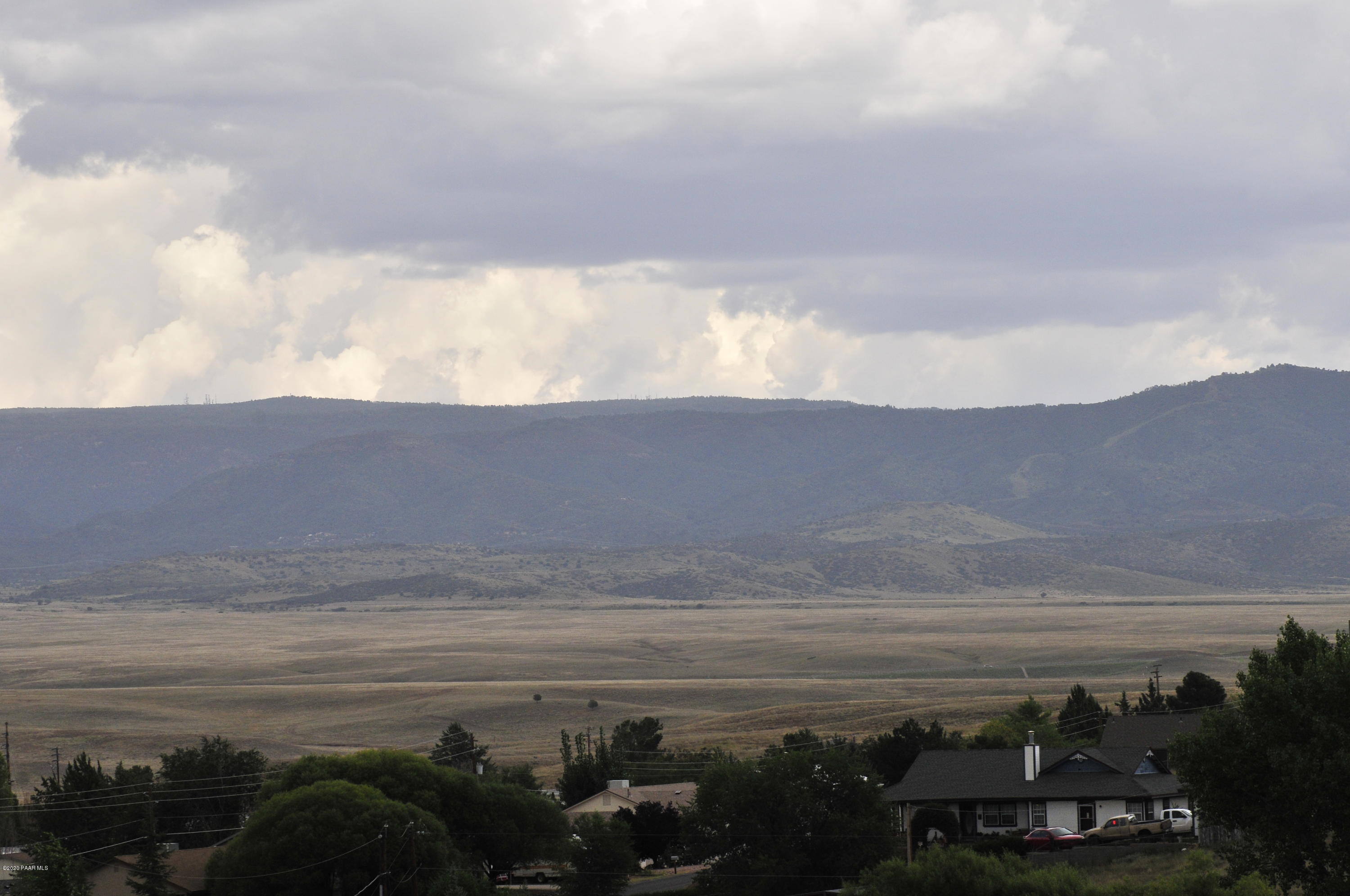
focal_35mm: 158
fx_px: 5899
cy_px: 448
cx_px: 675
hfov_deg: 13.1
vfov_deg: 8.7
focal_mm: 105
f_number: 11
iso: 400
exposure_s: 1/500
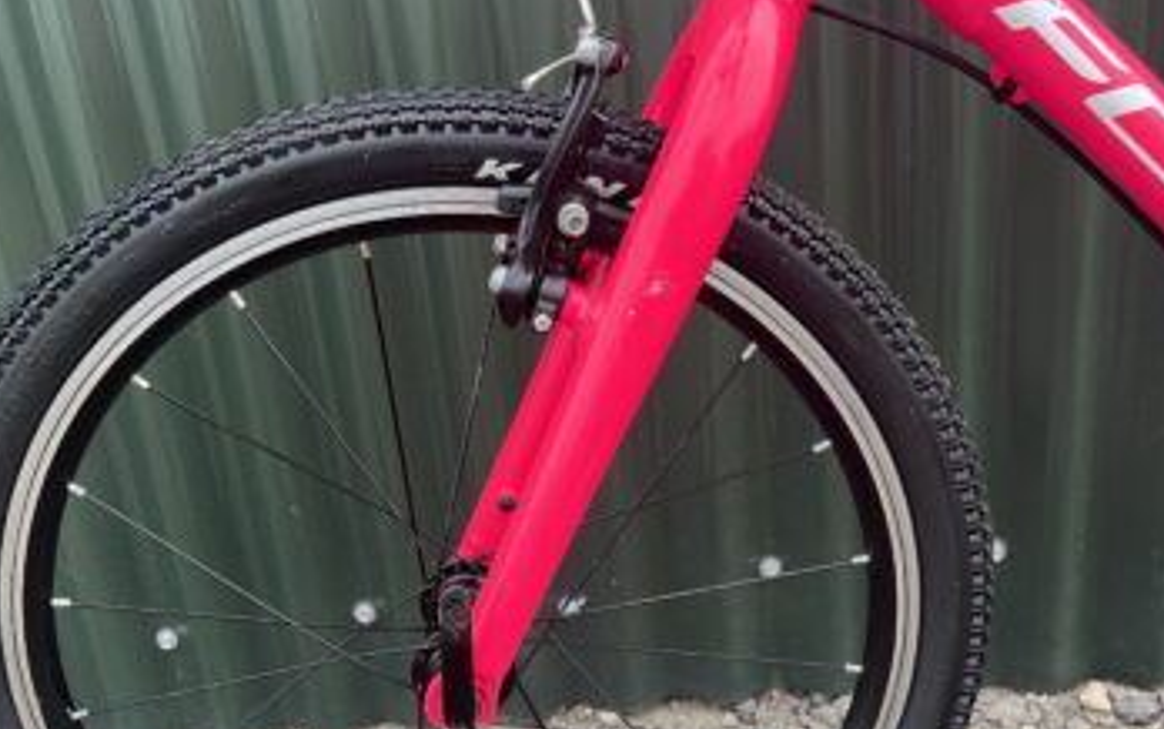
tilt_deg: -23.2
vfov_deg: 33.4
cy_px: 461
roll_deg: +7.6
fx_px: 1206
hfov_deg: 51.5
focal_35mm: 38
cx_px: 535
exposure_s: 1/337
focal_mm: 5.1
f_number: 1.6
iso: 50
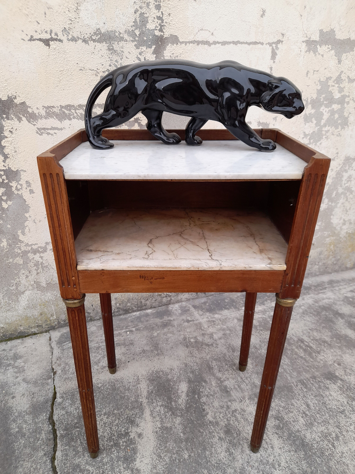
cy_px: 237
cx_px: 178
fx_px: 342
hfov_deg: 54.9
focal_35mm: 25
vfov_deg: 69.4
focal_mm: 4.6
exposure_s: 1/111
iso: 20
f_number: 2
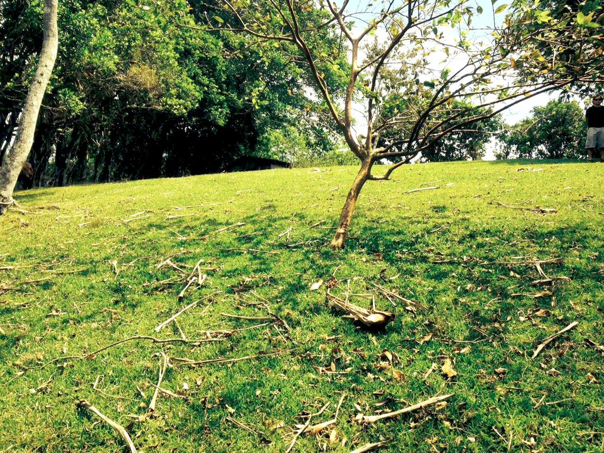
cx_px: 302
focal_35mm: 33
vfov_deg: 42.9
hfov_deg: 55.4
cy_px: 226
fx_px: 576
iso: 50
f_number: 2.4
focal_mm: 4.12
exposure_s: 1/874
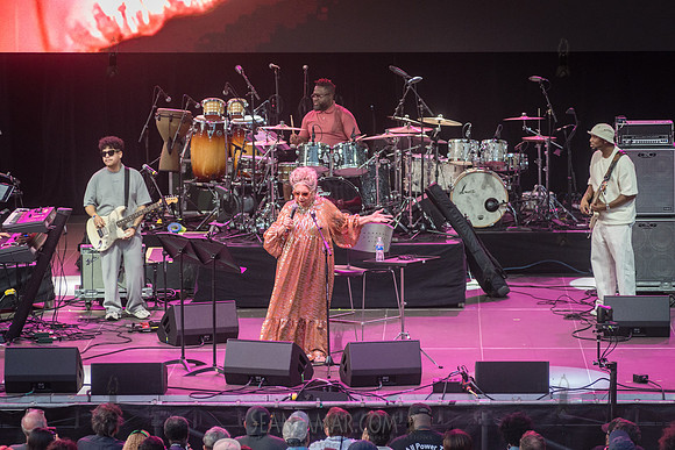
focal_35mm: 185
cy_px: 225
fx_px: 3476
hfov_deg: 11.1
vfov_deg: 7.4
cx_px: 338
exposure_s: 1/500
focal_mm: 185
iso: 2000
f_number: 4
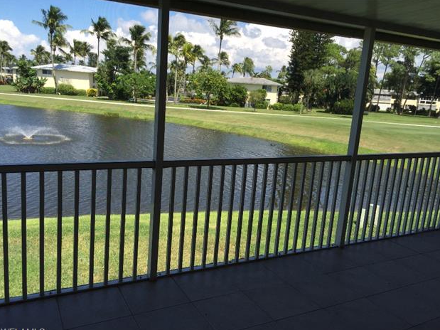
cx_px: 220
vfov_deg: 46.8
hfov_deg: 60.0
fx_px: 381
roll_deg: -4.6
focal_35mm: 30
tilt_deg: -13.4
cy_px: 169
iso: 32
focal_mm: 4.15
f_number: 2.2
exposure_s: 1/898
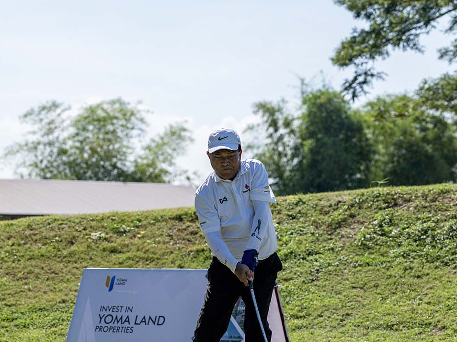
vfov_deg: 11.0
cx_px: 228
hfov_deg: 14.6
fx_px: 1782
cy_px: 140
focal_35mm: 135
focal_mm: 93
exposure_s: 1/5000
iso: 220
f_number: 4
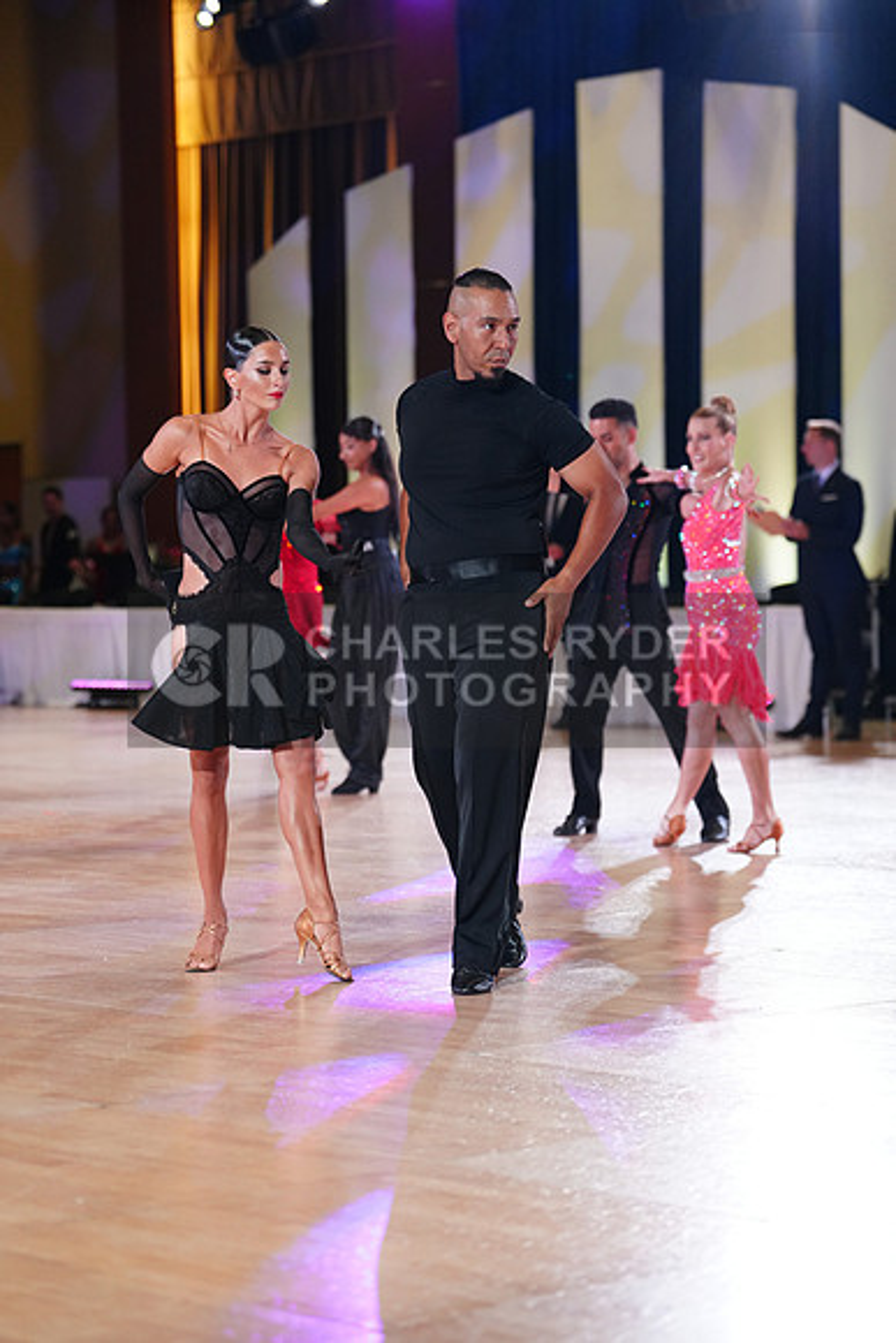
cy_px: 672
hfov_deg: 14.0
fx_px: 3656
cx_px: 448
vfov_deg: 20.8
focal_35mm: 98
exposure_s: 1/400
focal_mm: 98
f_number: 2.8
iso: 2000
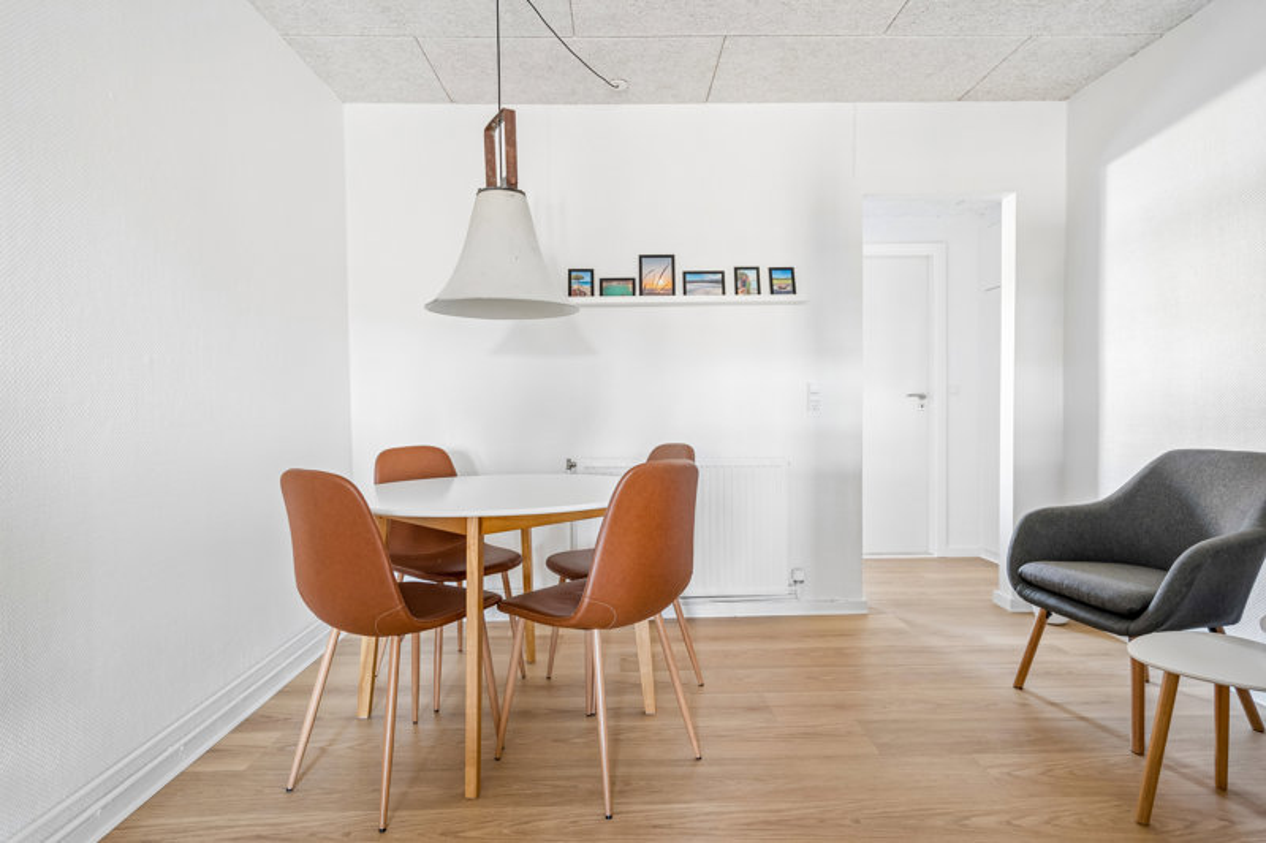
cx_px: 633
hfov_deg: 90.0
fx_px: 633
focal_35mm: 18
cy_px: 422
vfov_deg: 67.4
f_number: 4.5
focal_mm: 18
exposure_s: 1/8
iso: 400
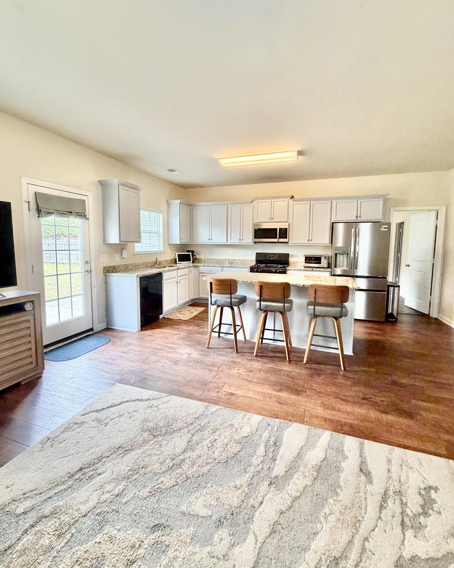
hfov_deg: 84.0
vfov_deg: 96.7
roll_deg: -1.0
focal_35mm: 15
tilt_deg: -4.0
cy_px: 266
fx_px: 252
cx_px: 229
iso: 320
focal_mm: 2.22
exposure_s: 1/60
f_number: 2.2
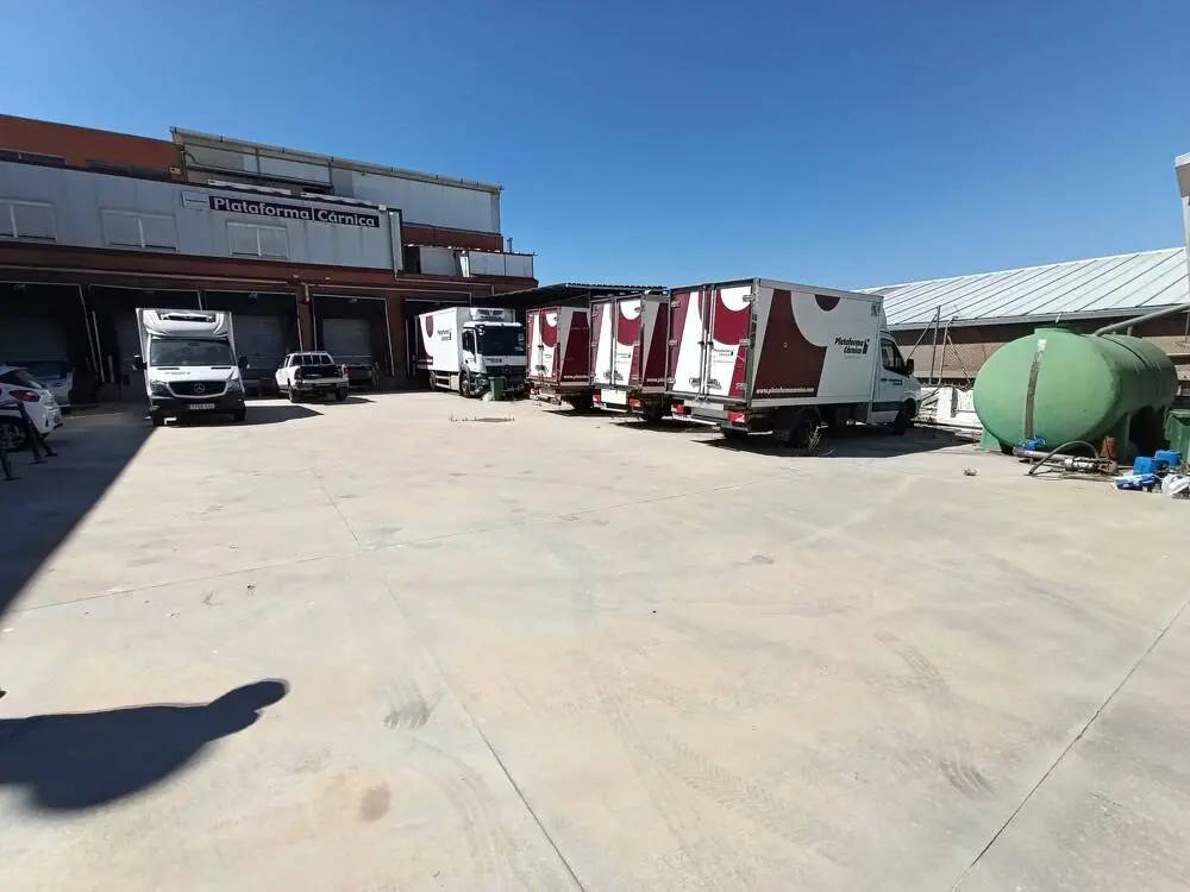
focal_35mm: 15
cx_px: 595
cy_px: 446
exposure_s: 1/1637
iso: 50
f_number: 2.2
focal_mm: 1.65
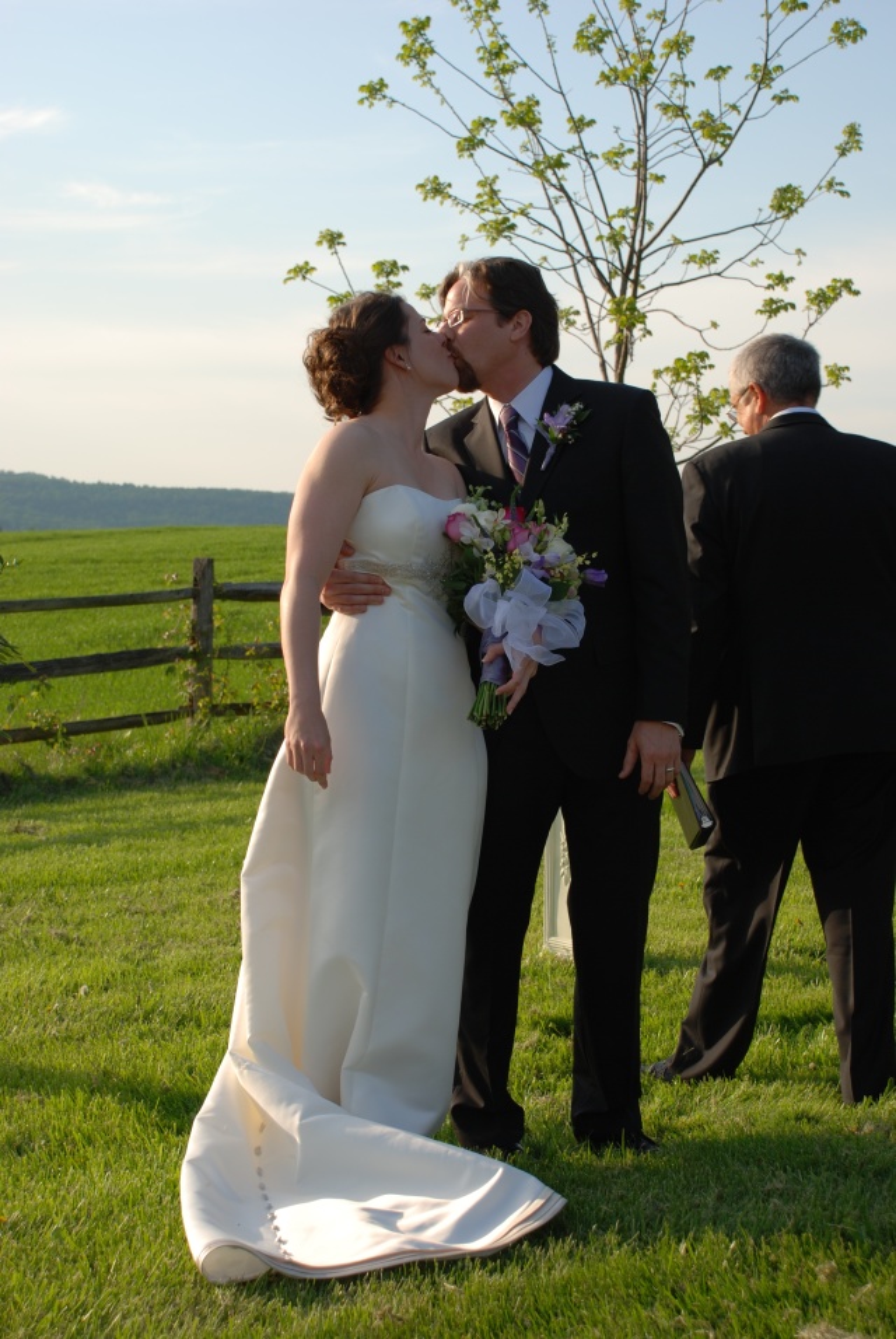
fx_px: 2233
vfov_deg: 33.4
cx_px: 448
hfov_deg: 22.7
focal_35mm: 60
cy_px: 670
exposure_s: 1/160
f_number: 6.3
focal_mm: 40
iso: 100
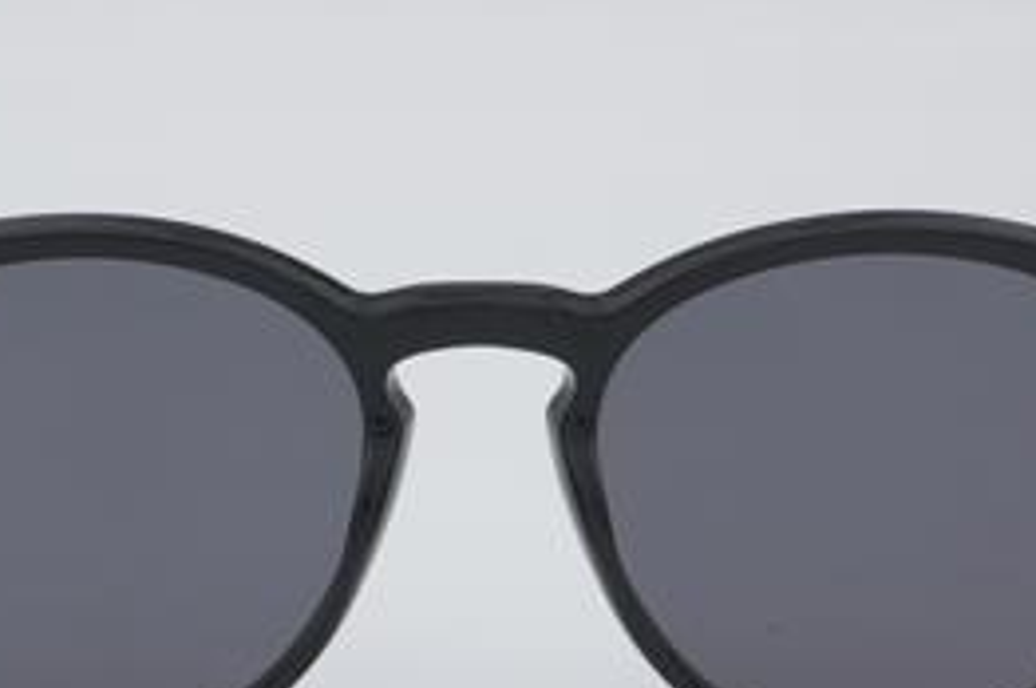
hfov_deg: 16.3
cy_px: 478
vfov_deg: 10.9
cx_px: 482
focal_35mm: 126
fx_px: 3615
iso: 100
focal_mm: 55
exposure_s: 1/4
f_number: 32
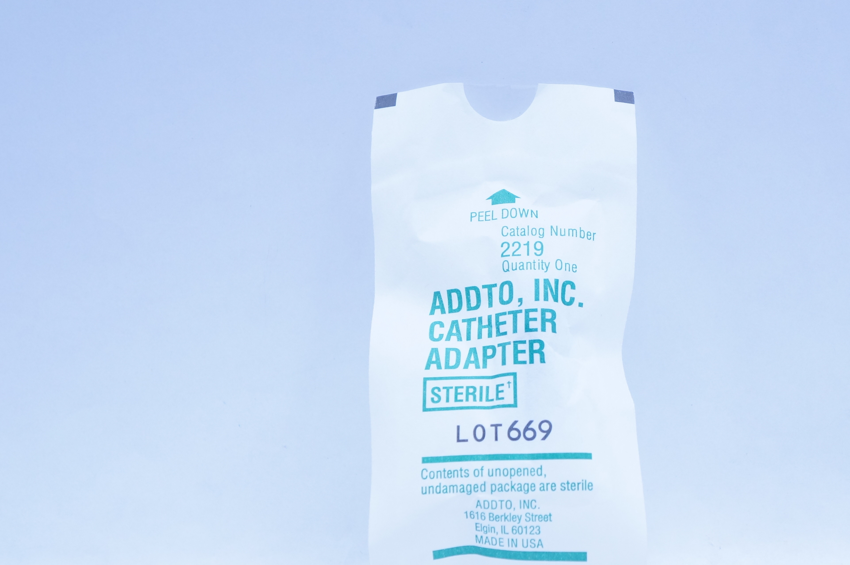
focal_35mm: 102
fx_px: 2397
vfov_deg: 13.4
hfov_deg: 20.1
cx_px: 510
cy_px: 348
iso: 800
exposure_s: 1/200
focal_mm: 53
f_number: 5
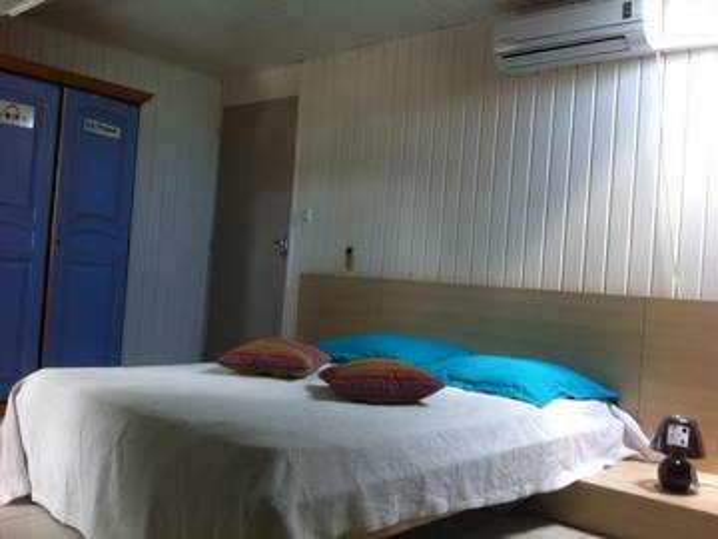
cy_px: 270
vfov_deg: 40.7
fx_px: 726
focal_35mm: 35
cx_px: 359
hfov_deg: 52.6
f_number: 2.8
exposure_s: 1/15
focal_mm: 3.85
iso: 125
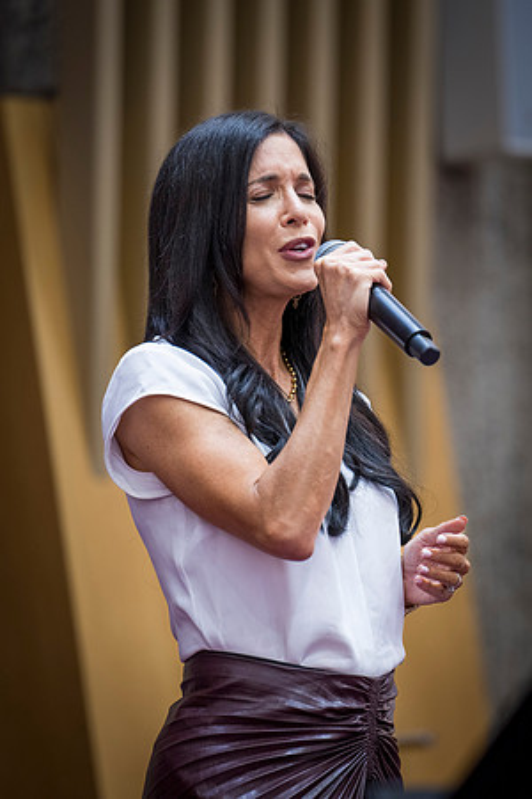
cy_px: 400
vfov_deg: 6.9
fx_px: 6649
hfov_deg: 4.6
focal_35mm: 300
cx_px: 385
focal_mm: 200
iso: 800
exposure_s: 1/125
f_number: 2.8
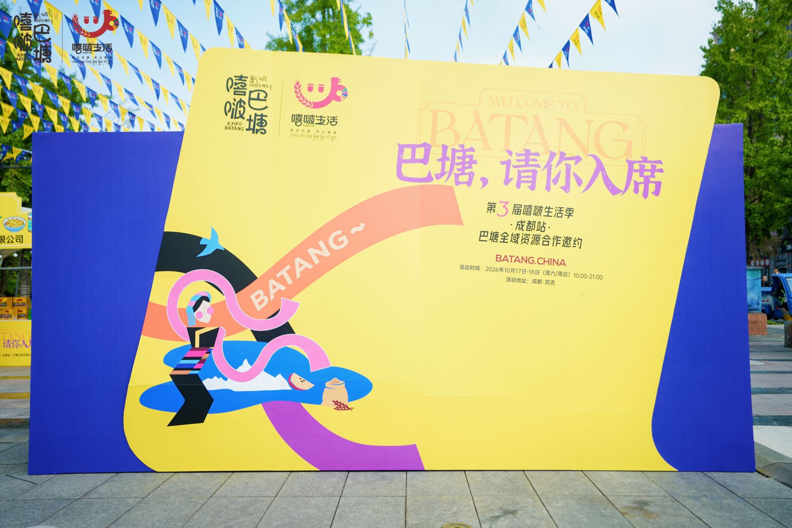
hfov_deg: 63.7
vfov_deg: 45.0
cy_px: 264
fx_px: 638
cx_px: 396
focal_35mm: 29
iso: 100
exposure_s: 1/640
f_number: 2.8
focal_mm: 29
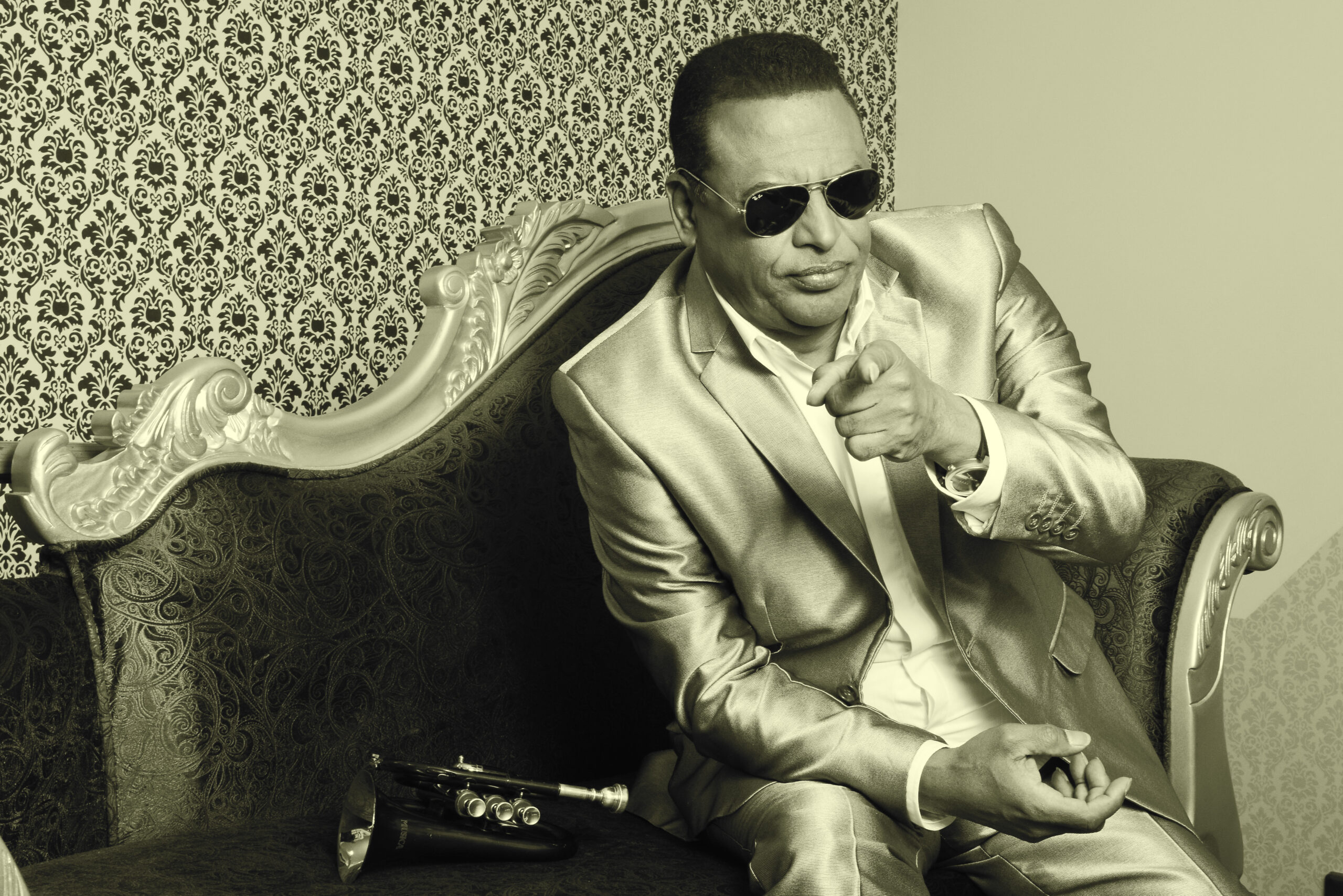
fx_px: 1791
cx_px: 672
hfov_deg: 41.1
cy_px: 448
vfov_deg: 28.1
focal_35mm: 48
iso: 800
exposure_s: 1/30
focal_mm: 32
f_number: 18
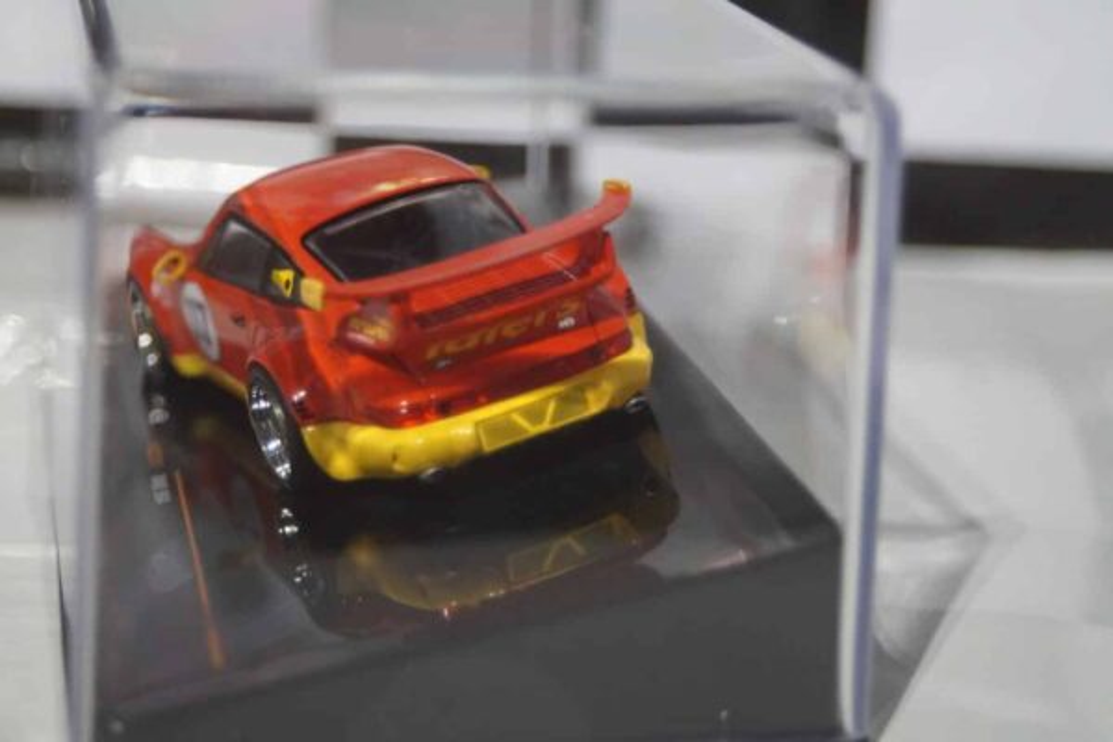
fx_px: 2782
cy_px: 371
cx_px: 556
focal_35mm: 90
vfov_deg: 15.2
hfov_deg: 22.6
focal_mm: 60
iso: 2000
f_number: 5.6
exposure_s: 1/160
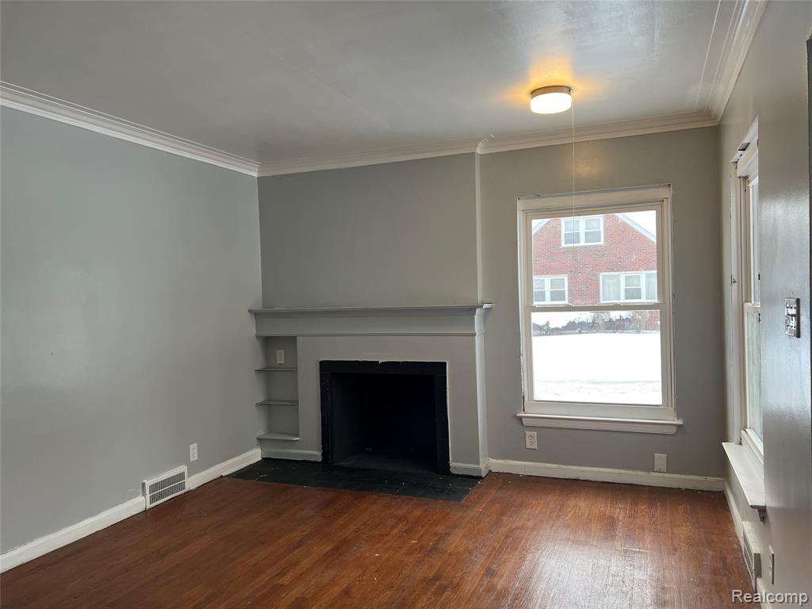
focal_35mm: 26
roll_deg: +1.9
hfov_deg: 67.3
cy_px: 304
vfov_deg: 53.1
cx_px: 406
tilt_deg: -2.1
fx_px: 610
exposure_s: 1/120
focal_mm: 5.7
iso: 50
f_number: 1.5
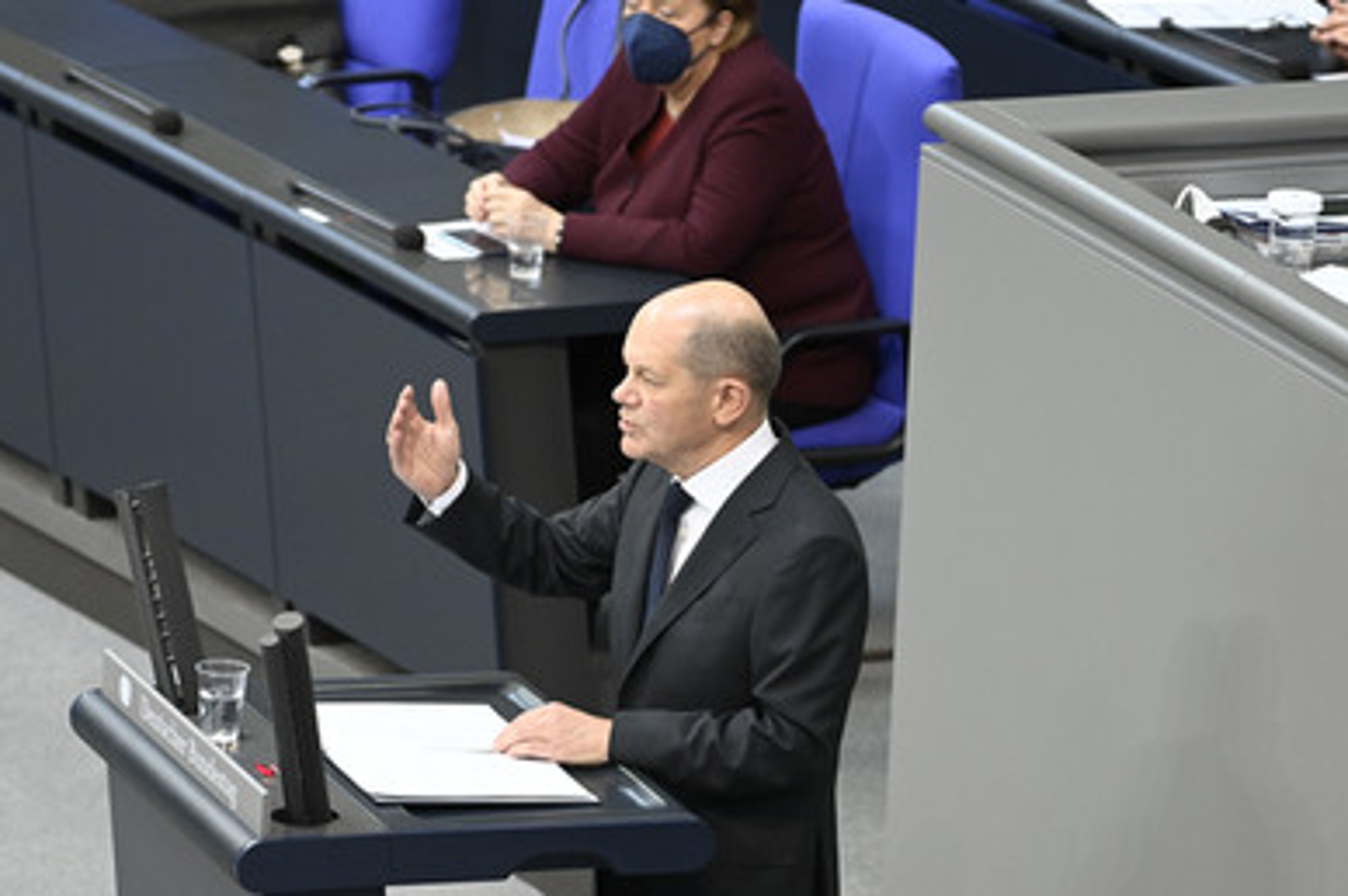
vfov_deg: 5.4
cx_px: 606
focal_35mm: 256
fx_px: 9577
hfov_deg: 8.1
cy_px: 410
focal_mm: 220
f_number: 5.6
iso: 8000
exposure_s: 1/250
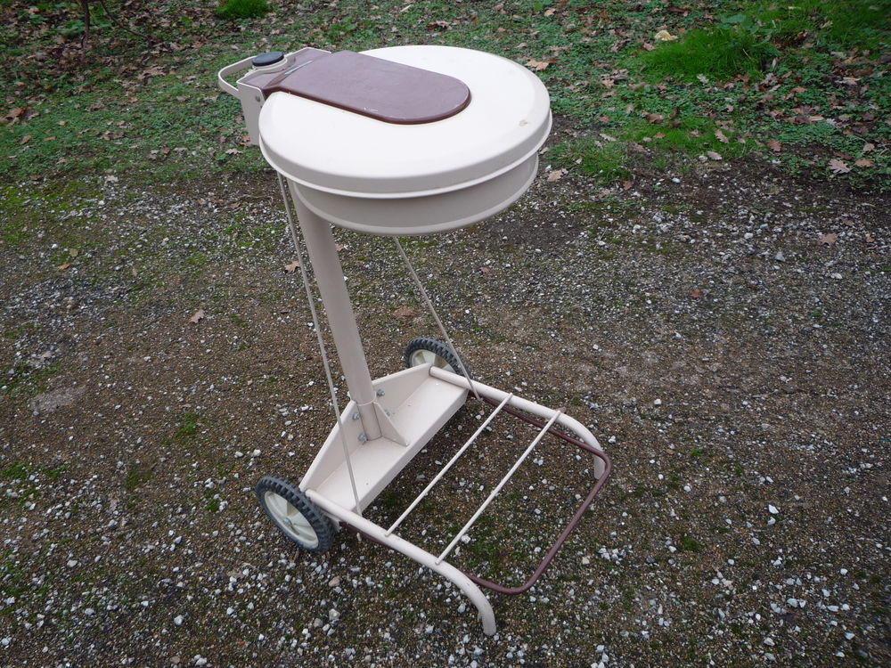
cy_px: 334
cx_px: 446
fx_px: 772
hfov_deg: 60.0
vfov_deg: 46.8
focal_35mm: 30
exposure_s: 1/100
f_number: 3.3
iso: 100
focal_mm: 5.2
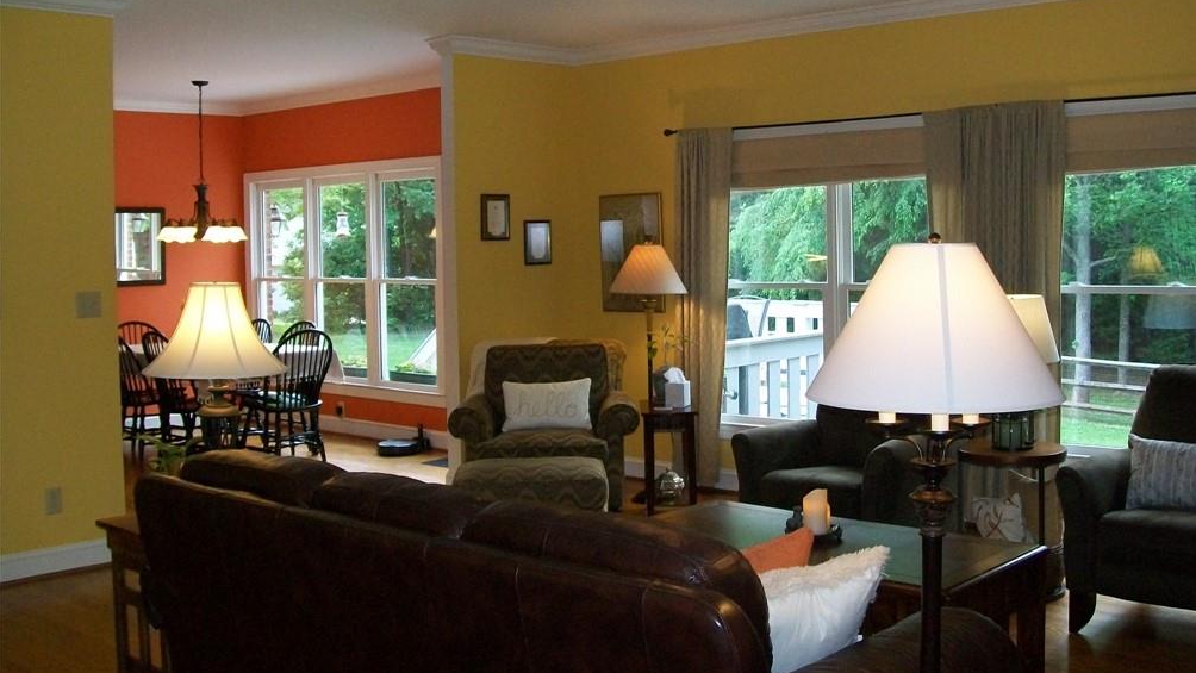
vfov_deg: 29.6
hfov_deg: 50.5
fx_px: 1269
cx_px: 609
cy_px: 261
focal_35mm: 40
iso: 160
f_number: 2.7
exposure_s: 1/60
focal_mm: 6
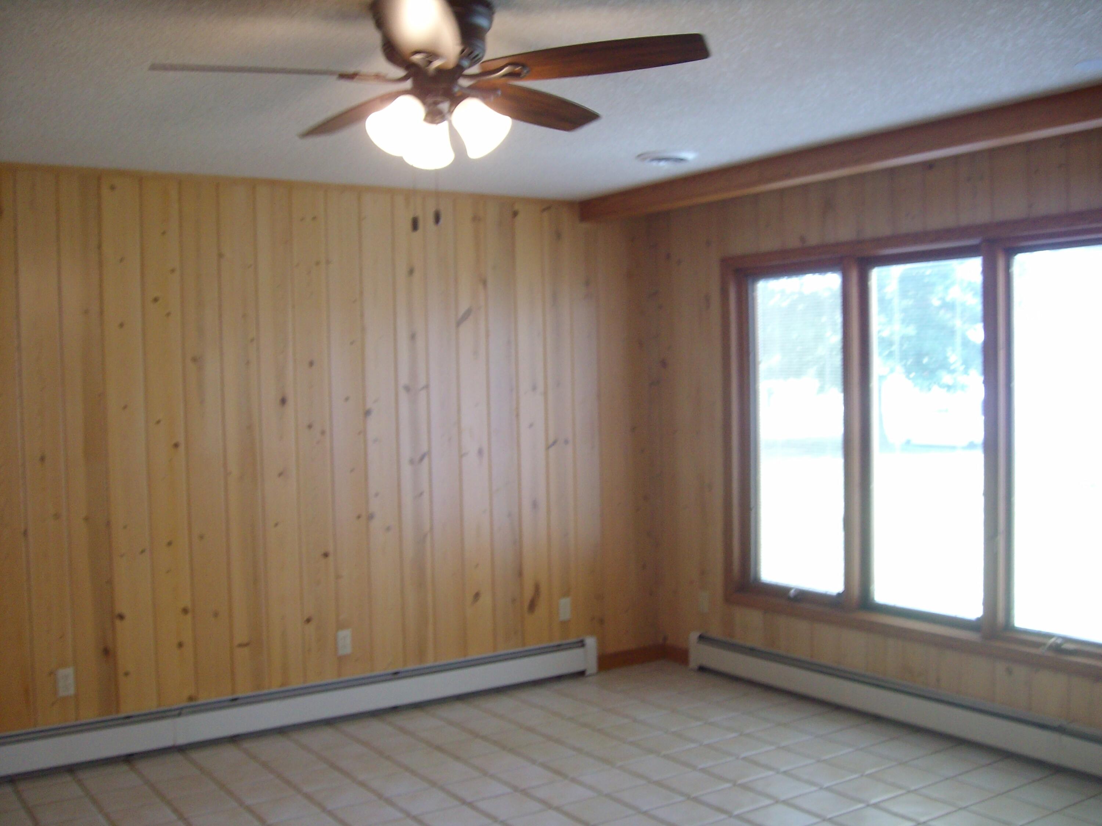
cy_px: 413
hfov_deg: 52.6
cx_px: 551
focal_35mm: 35
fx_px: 1114
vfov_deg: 40.7
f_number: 2.8
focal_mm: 5.8
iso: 110
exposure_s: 1/40
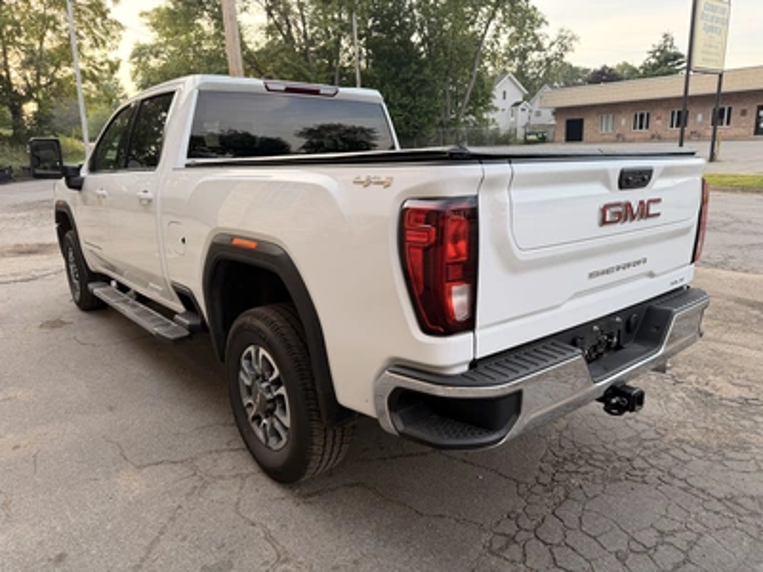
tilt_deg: -13.9
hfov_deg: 71.6
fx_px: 529
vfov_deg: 56.8
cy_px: 286
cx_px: 382
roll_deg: +2.9
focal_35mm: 24
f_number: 1.78
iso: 64
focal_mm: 6.76
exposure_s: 1/225
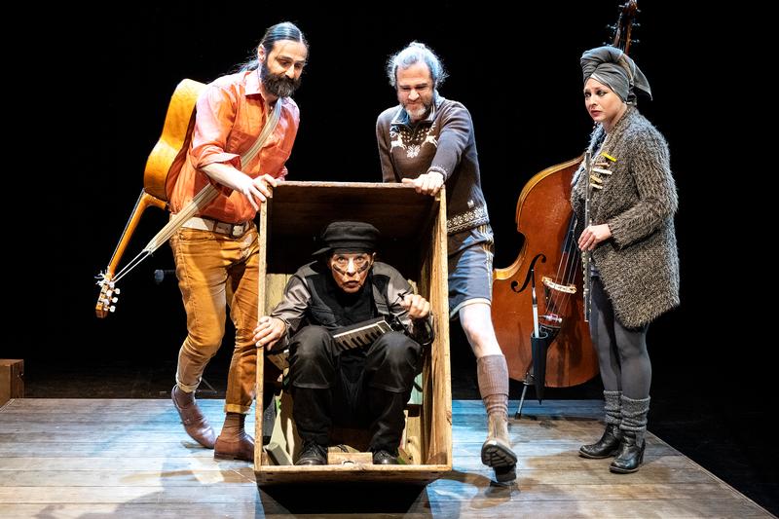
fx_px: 1017
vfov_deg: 28.6
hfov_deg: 41.9
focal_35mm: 47
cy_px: 260
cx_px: 390
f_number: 5.6
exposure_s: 1/125
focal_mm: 47
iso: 4000
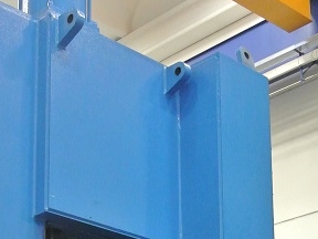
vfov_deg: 14.0
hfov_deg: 20.7
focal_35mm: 94
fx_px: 864
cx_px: 84
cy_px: 427
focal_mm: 11
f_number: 3.5
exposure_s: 1/60
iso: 1400
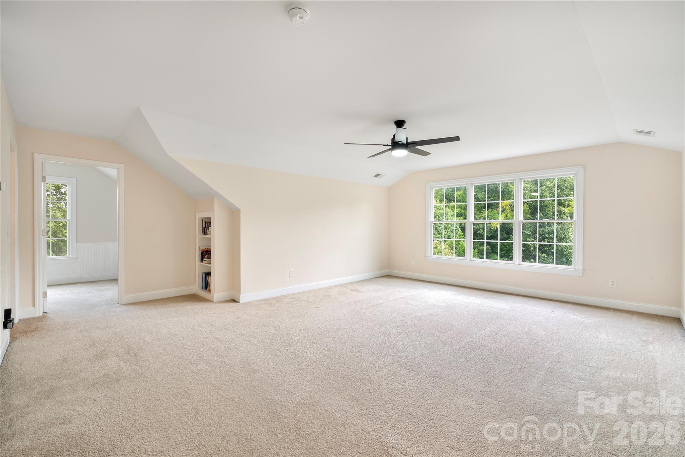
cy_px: 228
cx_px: 342
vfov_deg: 77.4
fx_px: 286
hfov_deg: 100.4
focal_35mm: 15
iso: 100
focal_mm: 15
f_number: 11
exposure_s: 1/4
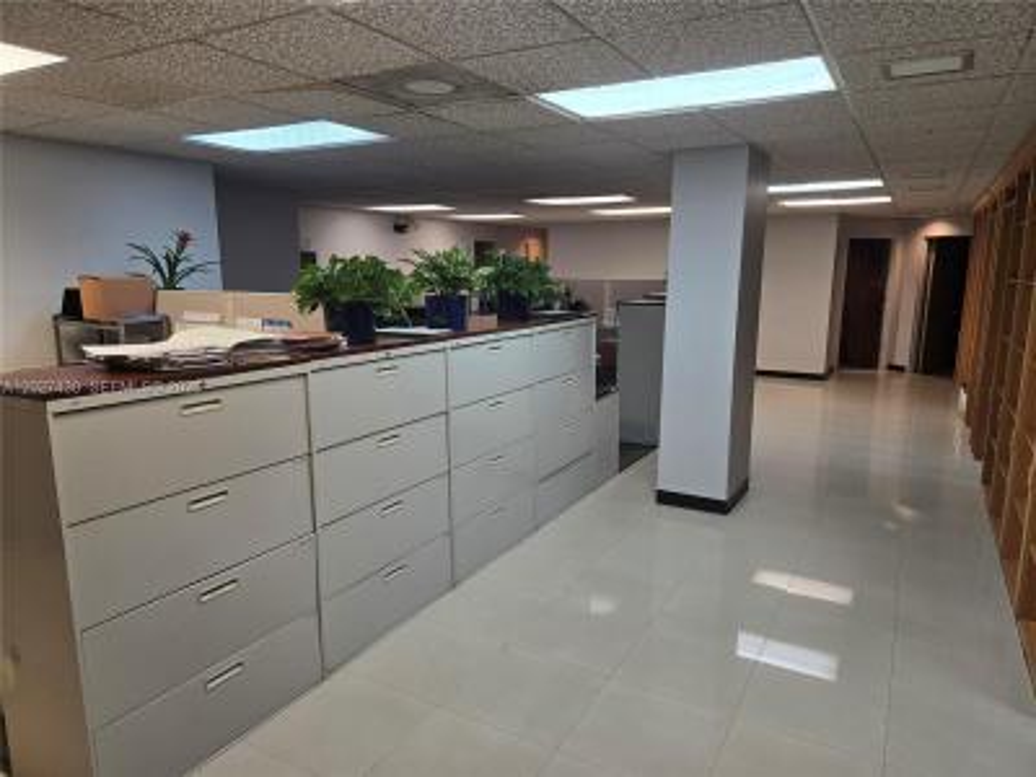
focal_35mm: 23
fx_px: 688
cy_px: 388
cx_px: 518
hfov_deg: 73.9
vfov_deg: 58.9
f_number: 1.8
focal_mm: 5.4
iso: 80
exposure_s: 1/120
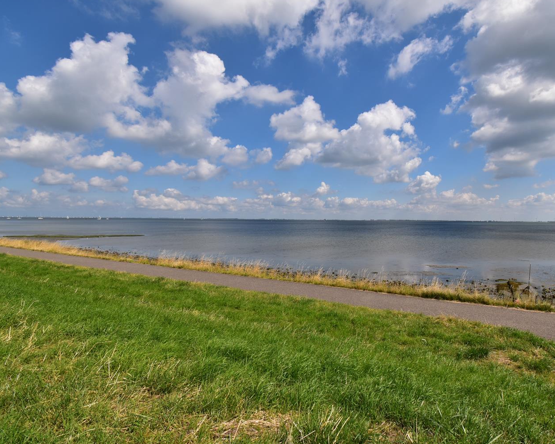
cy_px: 231
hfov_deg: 85.3
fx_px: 296
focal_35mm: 18
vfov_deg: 73.8
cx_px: 332
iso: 280
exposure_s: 1/500
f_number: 11
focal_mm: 10
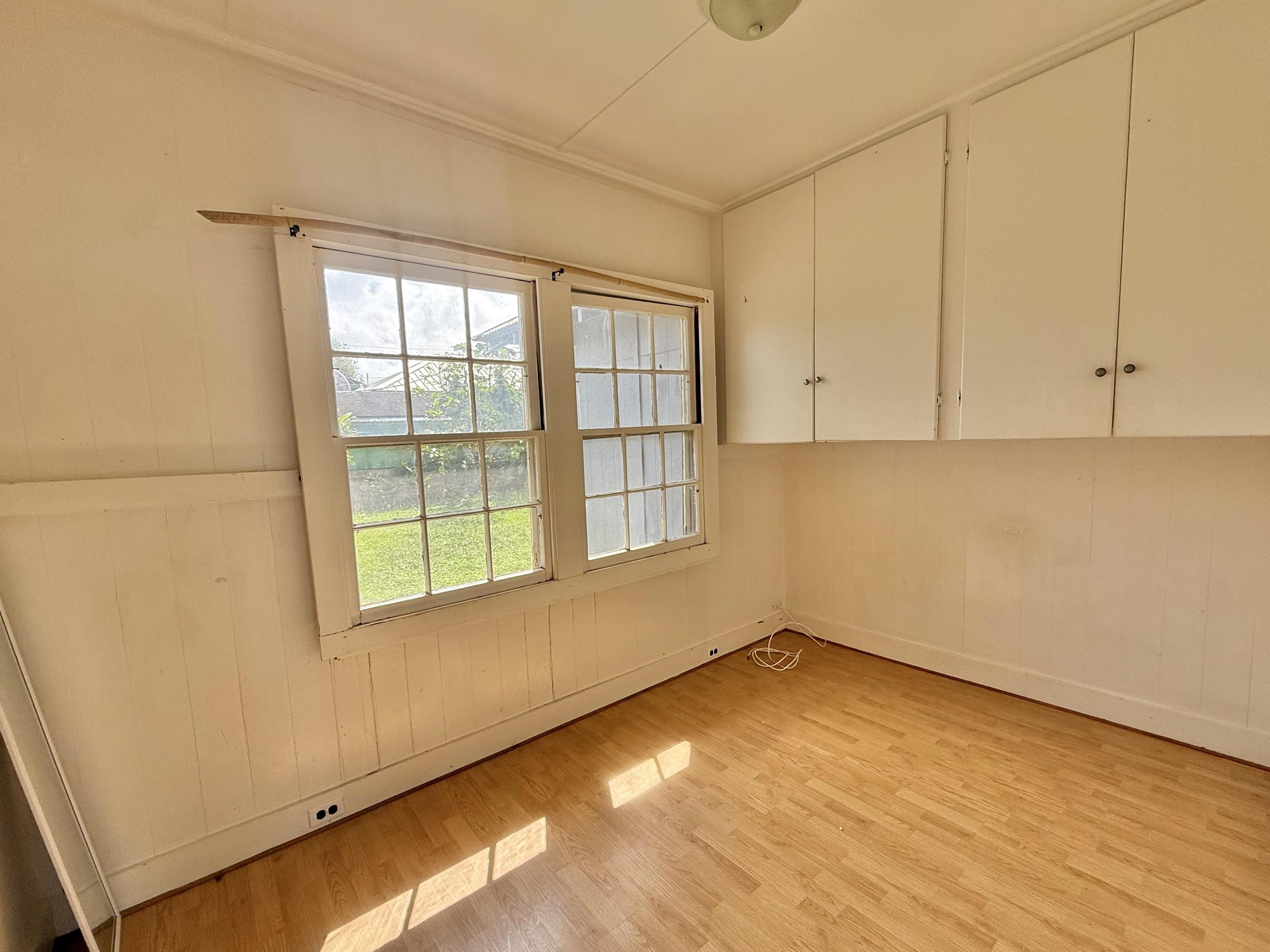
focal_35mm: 15
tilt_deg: -6.0
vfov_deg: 81.7
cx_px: 659
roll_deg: +2.2
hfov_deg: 98.1
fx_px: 550
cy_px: 488
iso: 64
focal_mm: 2.22
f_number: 2.2
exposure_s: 1/214
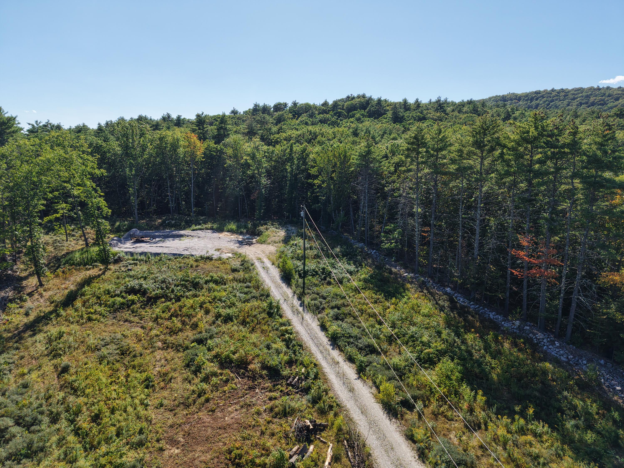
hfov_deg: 71.6
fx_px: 433
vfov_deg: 56.8
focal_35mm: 24
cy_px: 234
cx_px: 312
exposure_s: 1/5000
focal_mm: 8.67
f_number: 1.8
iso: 270
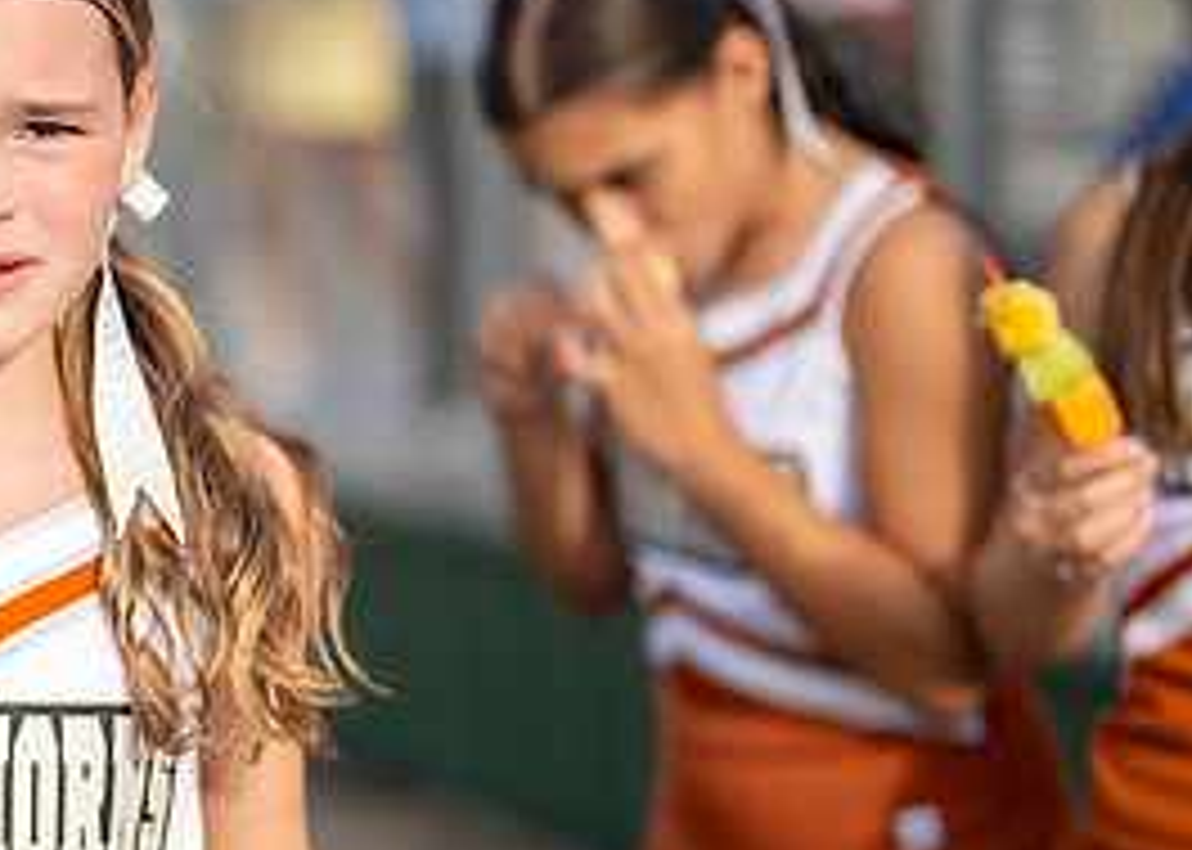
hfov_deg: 15.0
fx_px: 4433
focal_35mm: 131
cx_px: -11
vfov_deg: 11.0
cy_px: 459
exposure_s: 1/12800
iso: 320
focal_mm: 50
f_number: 1.2
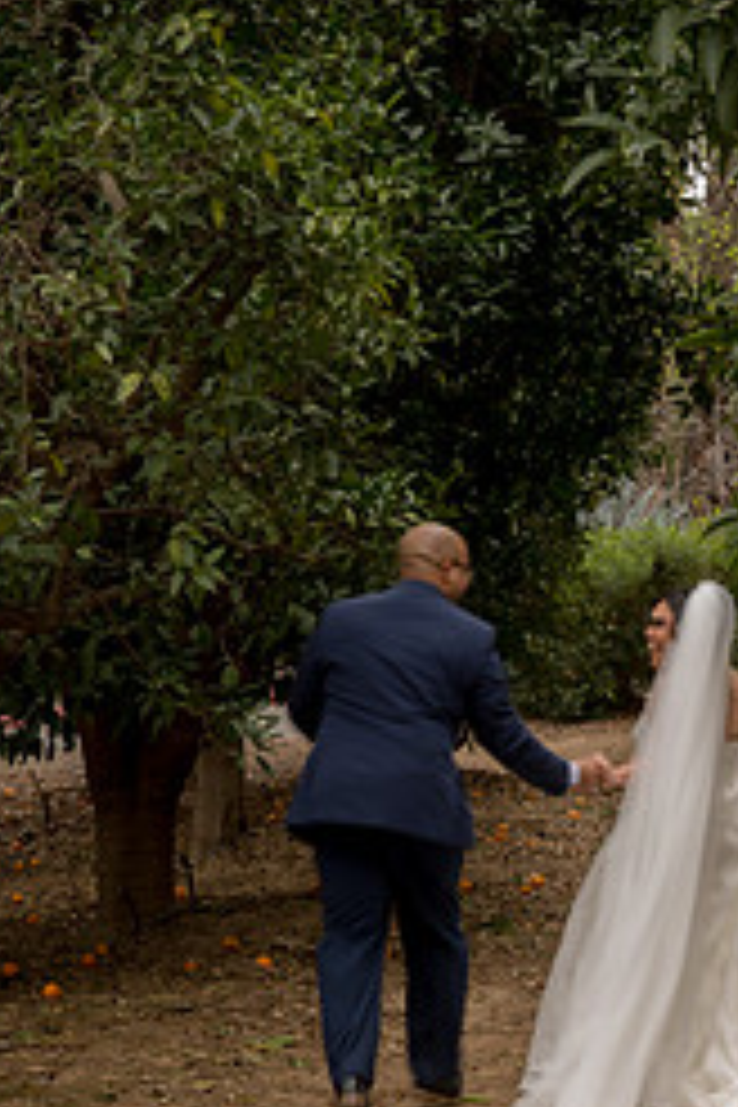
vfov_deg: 15.9
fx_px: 3936
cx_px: 500
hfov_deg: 10.7
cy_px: 891
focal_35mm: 128
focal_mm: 70
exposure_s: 1/25
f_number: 11
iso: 640
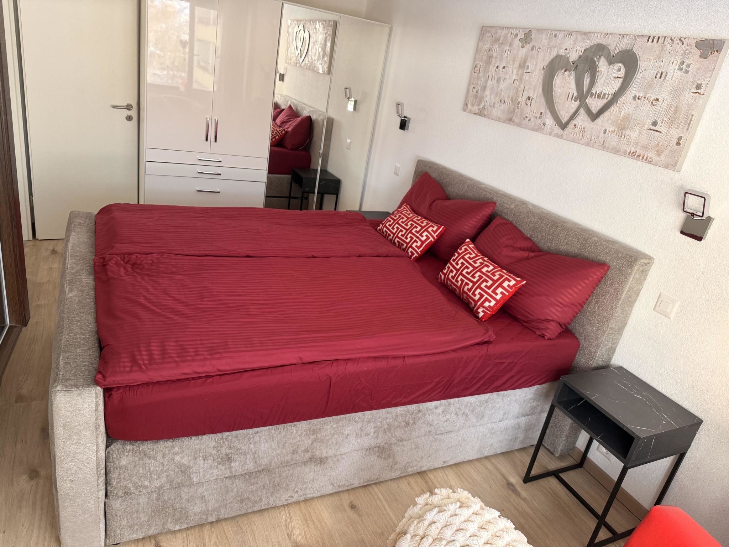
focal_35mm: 24
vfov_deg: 56.8
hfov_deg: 71.6
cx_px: 364
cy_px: 274
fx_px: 505
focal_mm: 6.76
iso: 200
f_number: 1.78
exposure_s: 1/121
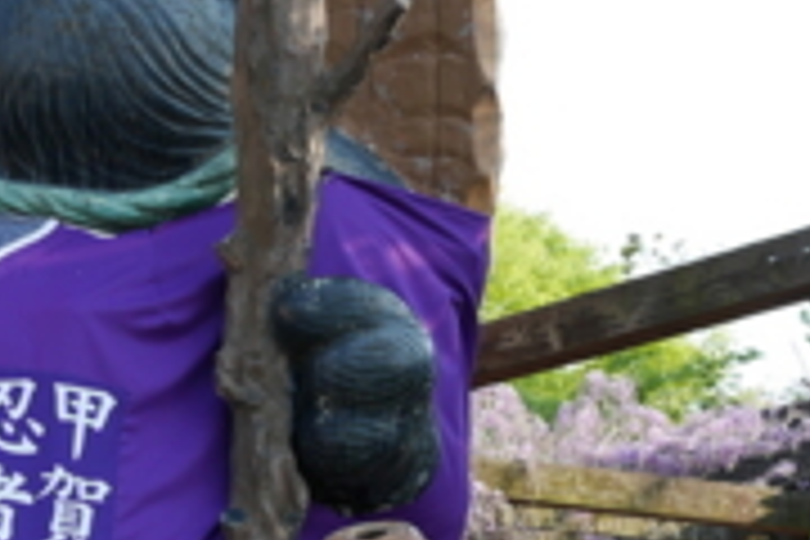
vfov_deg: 9.8
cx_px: -38
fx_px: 3127
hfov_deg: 14.5
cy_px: 612
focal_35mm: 139
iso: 200
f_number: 3.5
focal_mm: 20
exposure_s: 1/500
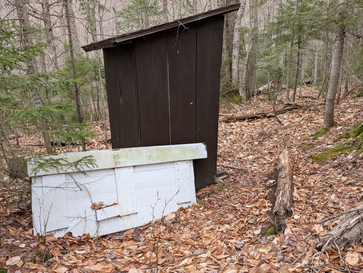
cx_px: 182
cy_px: 136
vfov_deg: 56.8
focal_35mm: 24
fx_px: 252
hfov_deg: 71.6
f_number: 1.7
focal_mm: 4.53
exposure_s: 1/1873
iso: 1050
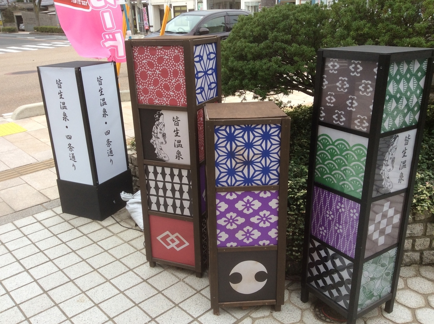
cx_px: 217
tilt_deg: -19.6
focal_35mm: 32
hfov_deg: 56.9
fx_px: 401
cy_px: 162
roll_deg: +0.2
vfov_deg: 44.0
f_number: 2.4
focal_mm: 3.3
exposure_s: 1/295
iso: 32
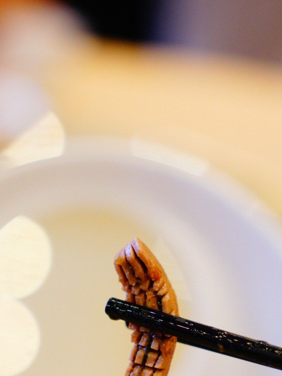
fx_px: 1325
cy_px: 290
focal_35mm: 122
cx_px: 98
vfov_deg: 16.1
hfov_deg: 12.1
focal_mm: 70
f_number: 2.8
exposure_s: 1/125
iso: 2000
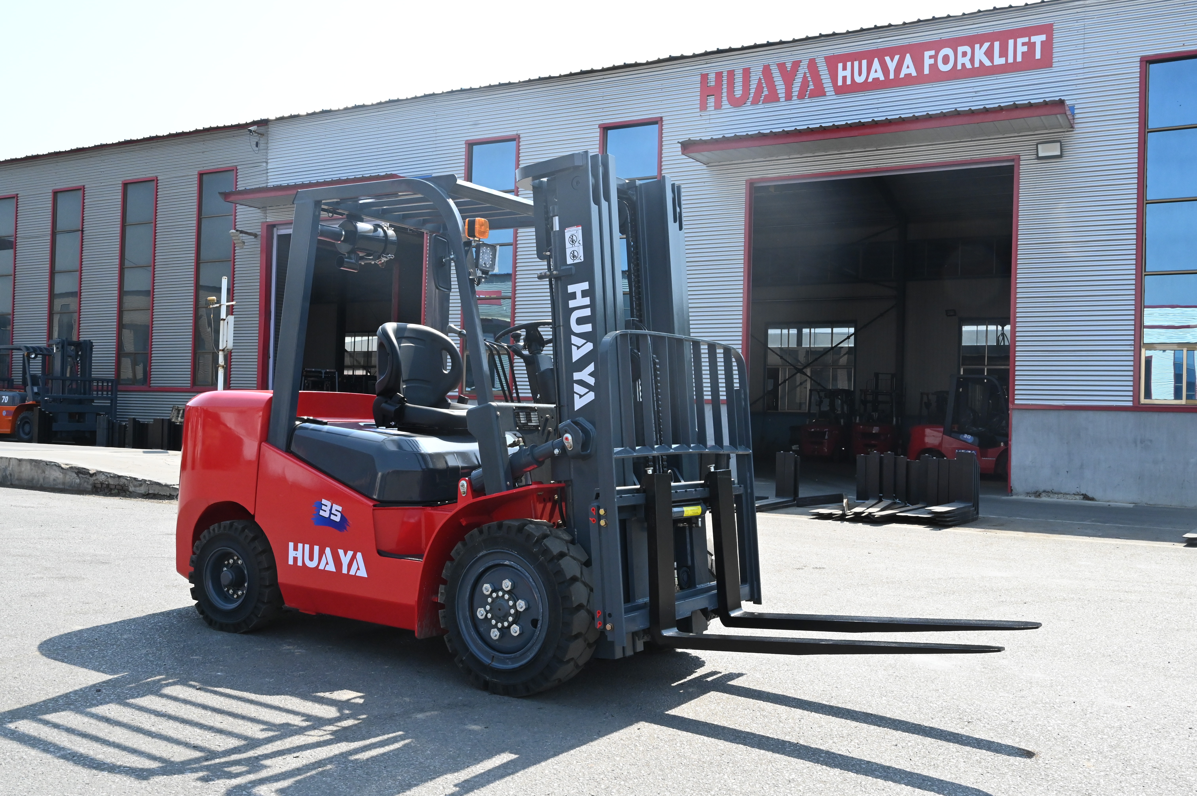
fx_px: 1080
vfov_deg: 40.5
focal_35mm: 32
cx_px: 598
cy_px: 398
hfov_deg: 58.0
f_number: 14
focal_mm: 32.5
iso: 2500
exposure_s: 1/800
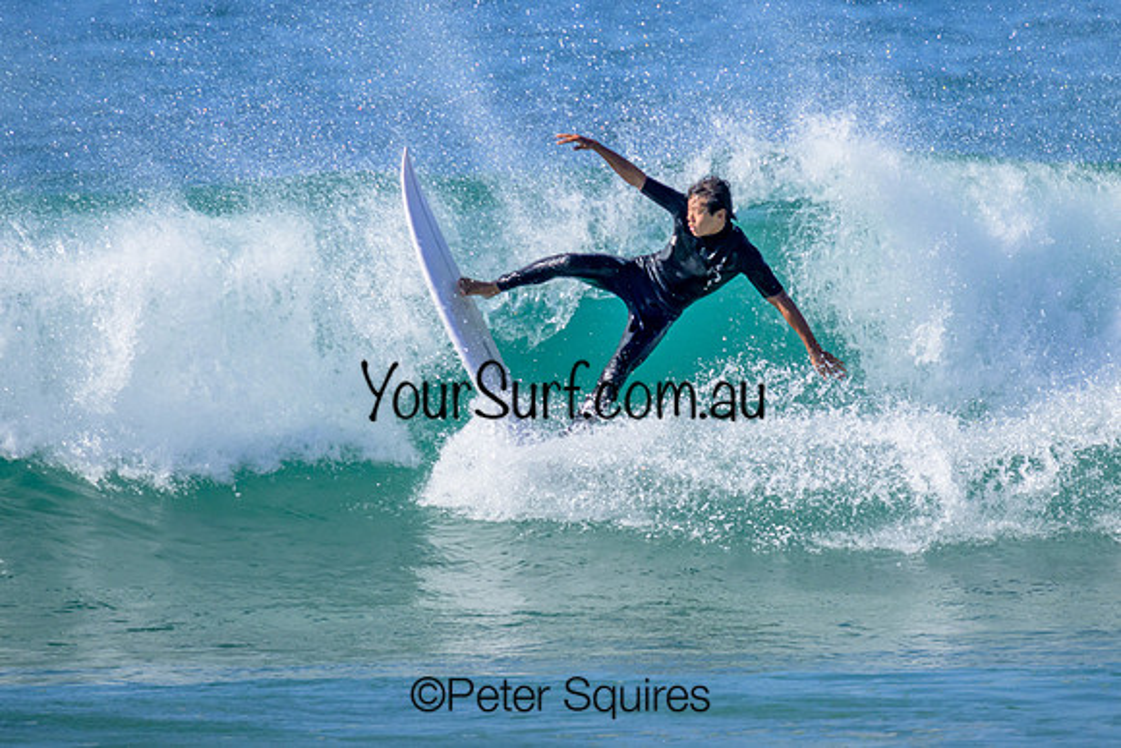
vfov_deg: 1.3
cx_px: 641
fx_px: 33950
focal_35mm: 1090
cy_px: 313
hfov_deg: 1.9
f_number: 11
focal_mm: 800
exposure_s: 1/2000
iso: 1250
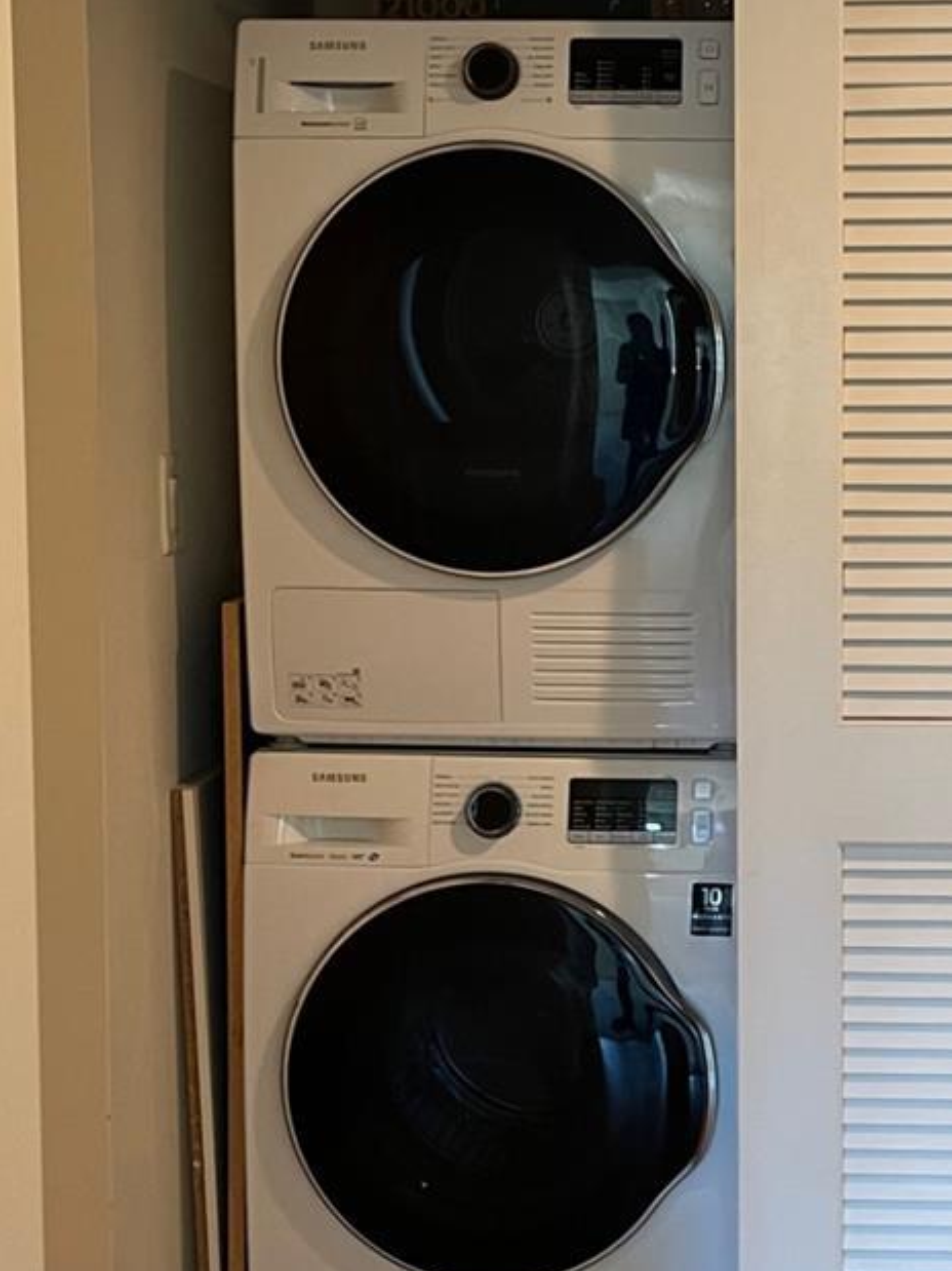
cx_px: 789
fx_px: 2311
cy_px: 602
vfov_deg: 30.7
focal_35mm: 63
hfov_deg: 22.9
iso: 125
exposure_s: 1/42
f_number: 1.6
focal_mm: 4.2
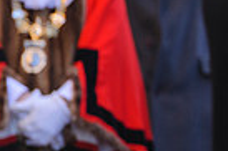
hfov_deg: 2.3
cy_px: 56
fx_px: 5693
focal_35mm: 900
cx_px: 498
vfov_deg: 1.5
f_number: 4
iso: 800
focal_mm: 200
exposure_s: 1/320
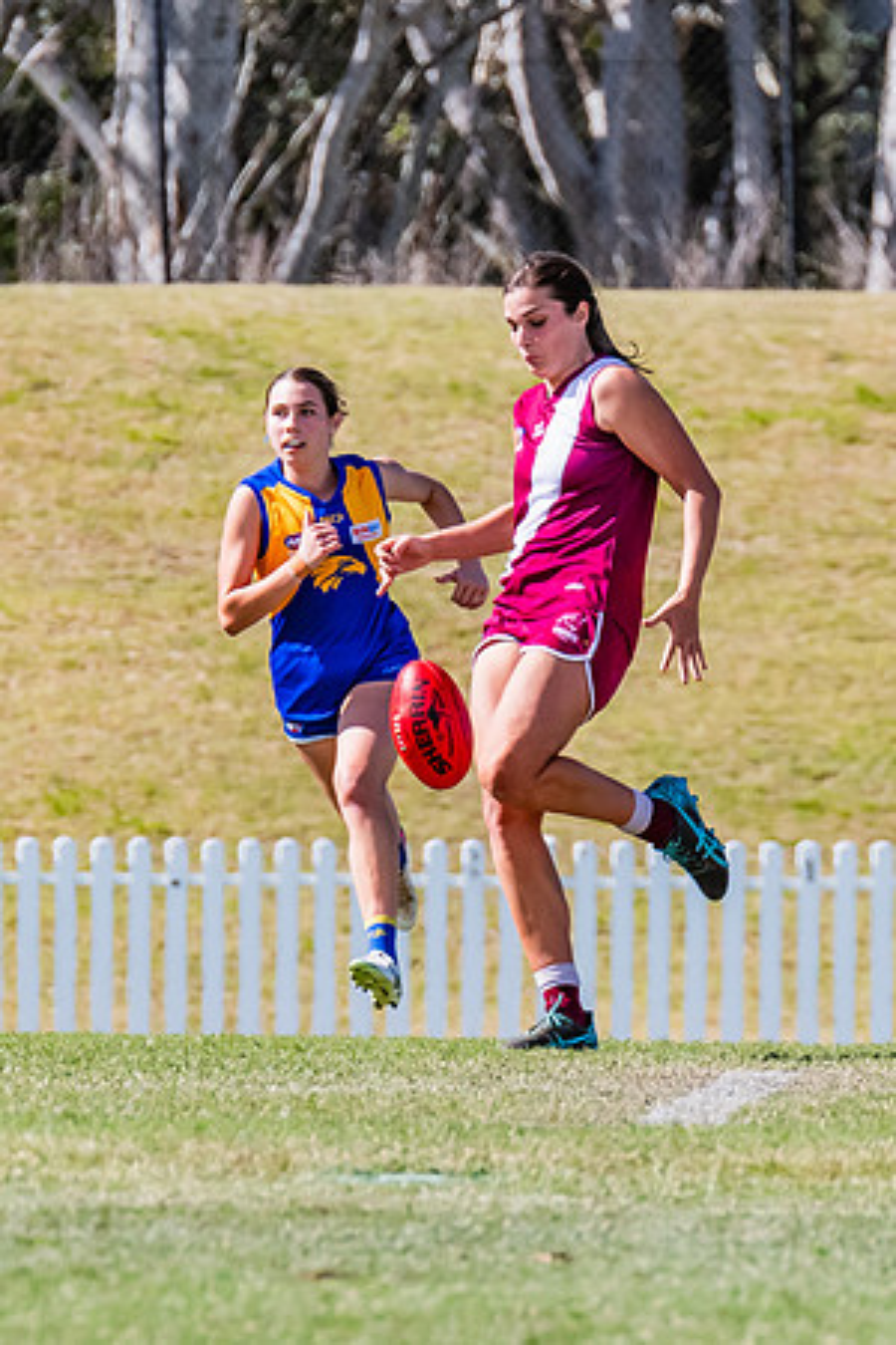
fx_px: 39044
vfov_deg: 2.0
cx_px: 919
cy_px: 708
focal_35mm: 1046
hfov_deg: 1.3
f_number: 9
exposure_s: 1/1600
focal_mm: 380
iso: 800
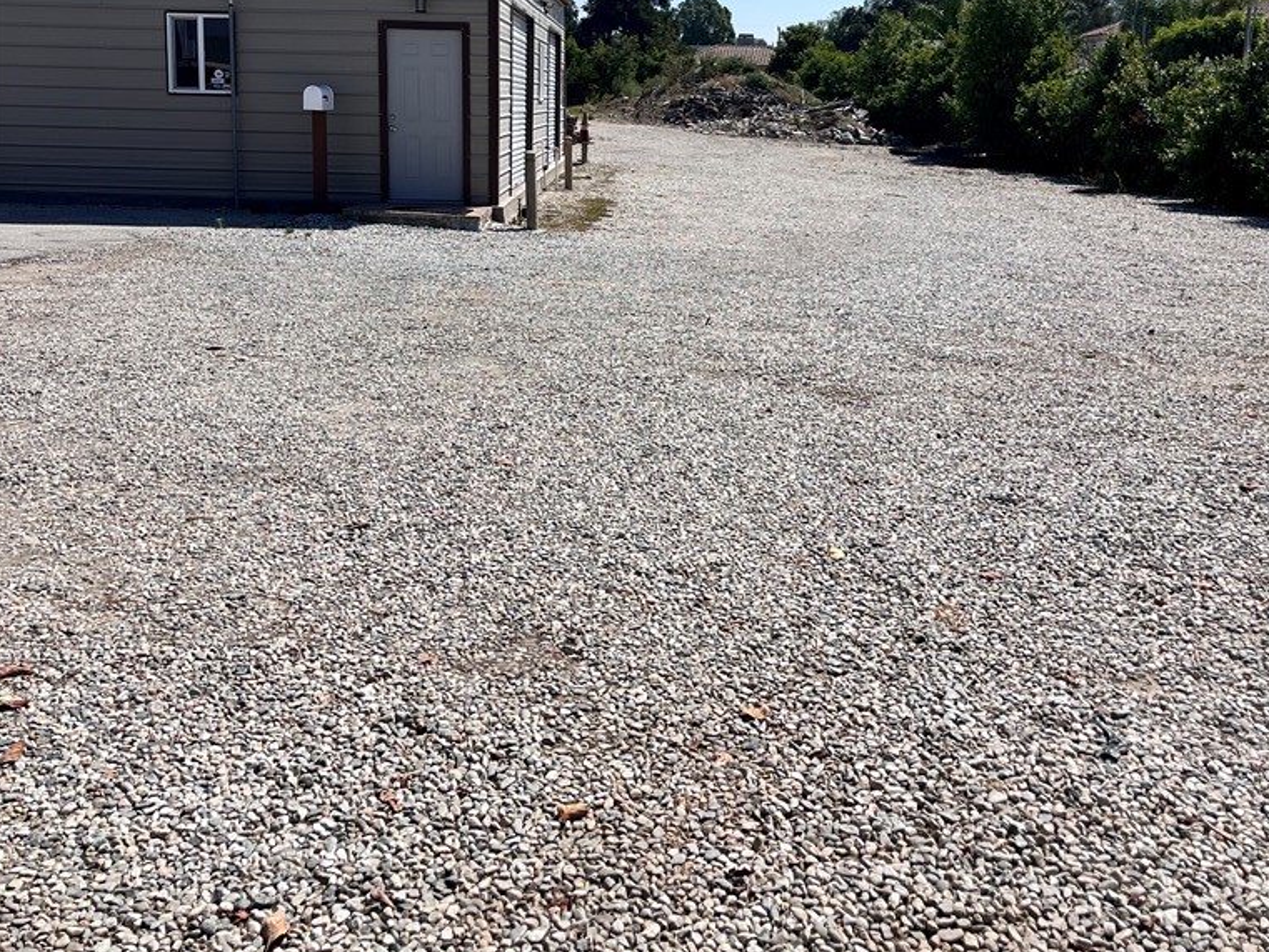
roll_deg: -1.2
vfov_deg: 40.0
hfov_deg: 52.6
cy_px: 280
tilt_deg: -8.0
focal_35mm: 35
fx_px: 1283
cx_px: 632
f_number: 1.6
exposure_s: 1/6173
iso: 50
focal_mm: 5.1
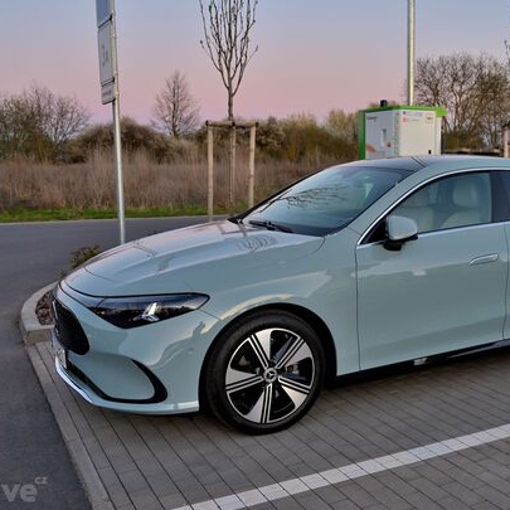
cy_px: 255
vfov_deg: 41.9
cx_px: 331
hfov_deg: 41.4
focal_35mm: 40
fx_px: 667
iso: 100
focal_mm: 31
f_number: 4
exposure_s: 1/20
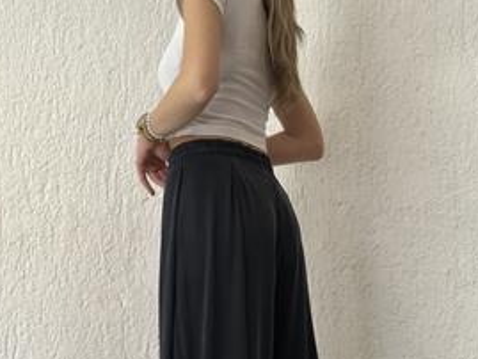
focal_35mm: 76
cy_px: 350
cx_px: 231
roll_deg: -0.5
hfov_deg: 25.6
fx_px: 1050
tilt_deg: +2.8
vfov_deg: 18.9
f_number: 1.78
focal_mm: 6.86
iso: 125
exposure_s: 1/65
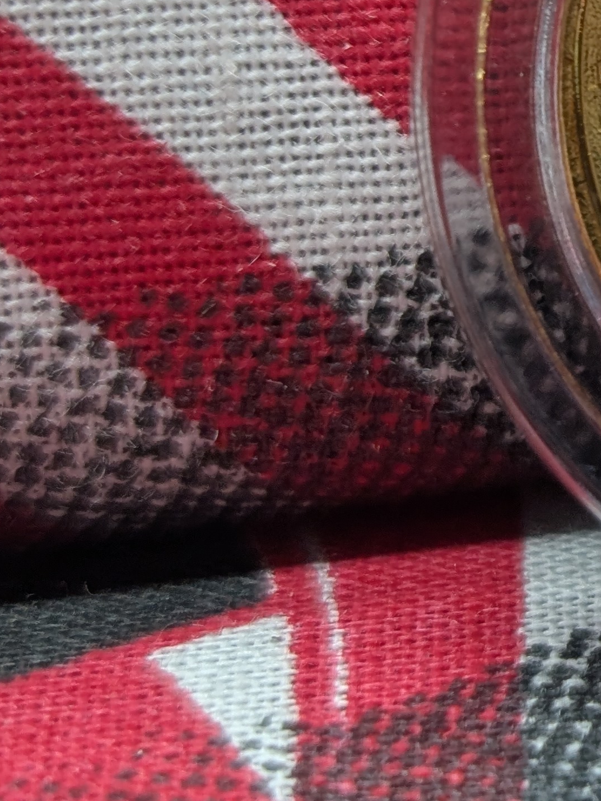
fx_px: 3240
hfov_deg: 10.2
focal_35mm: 140
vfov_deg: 14.0
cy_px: 142
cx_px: 967
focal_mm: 6.9
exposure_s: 1/28.1
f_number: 1.68
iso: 19
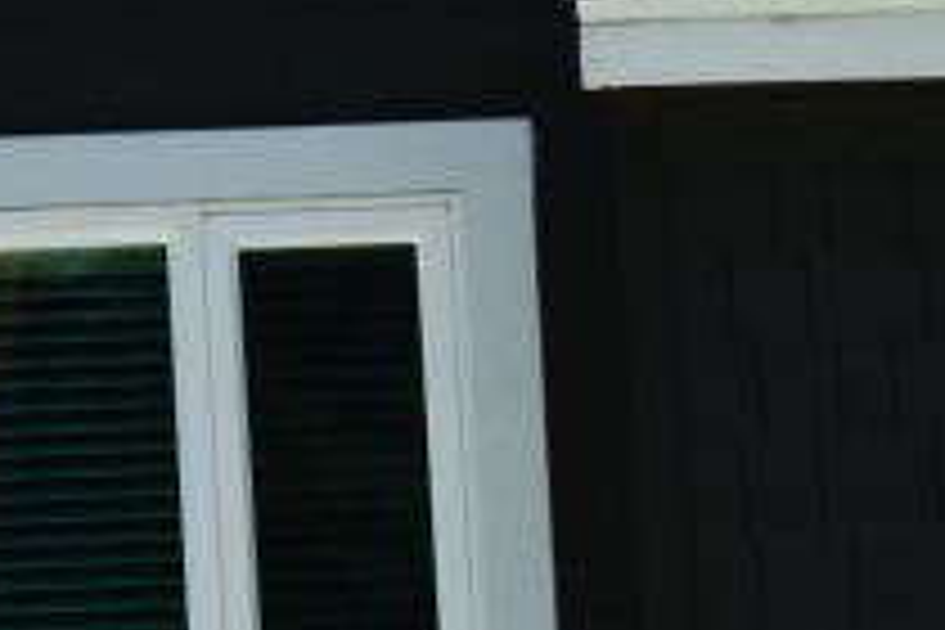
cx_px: 1732
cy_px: 1512
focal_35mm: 279
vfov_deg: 4.8
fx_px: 7323
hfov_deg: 7.2
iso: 200
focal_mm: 26
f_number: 10
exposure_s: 1/320
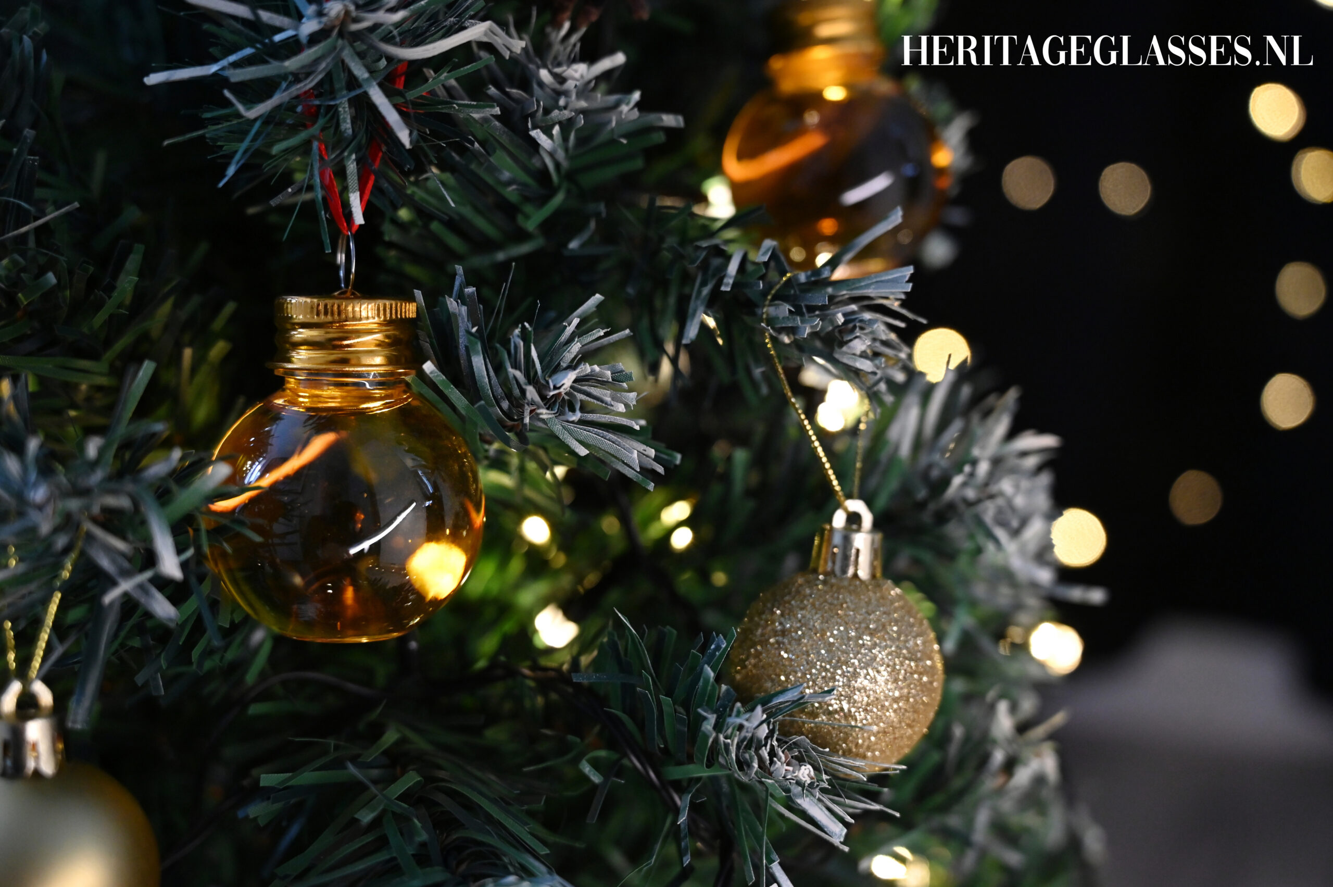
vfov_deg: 28.6
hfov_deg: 41.9
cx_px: 666
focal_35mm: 47
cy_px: 444
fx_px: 1739
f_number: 4
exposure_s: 1/100
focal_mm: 47
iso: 2000
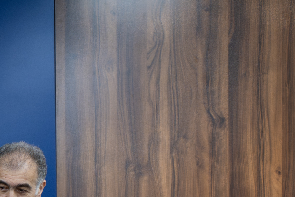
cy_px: 290
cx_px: -125
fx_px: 1327
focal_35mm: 162
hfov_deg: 12.2
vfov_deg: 8.3
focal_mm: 52
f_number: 2.8
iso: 1250
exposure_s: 1/200
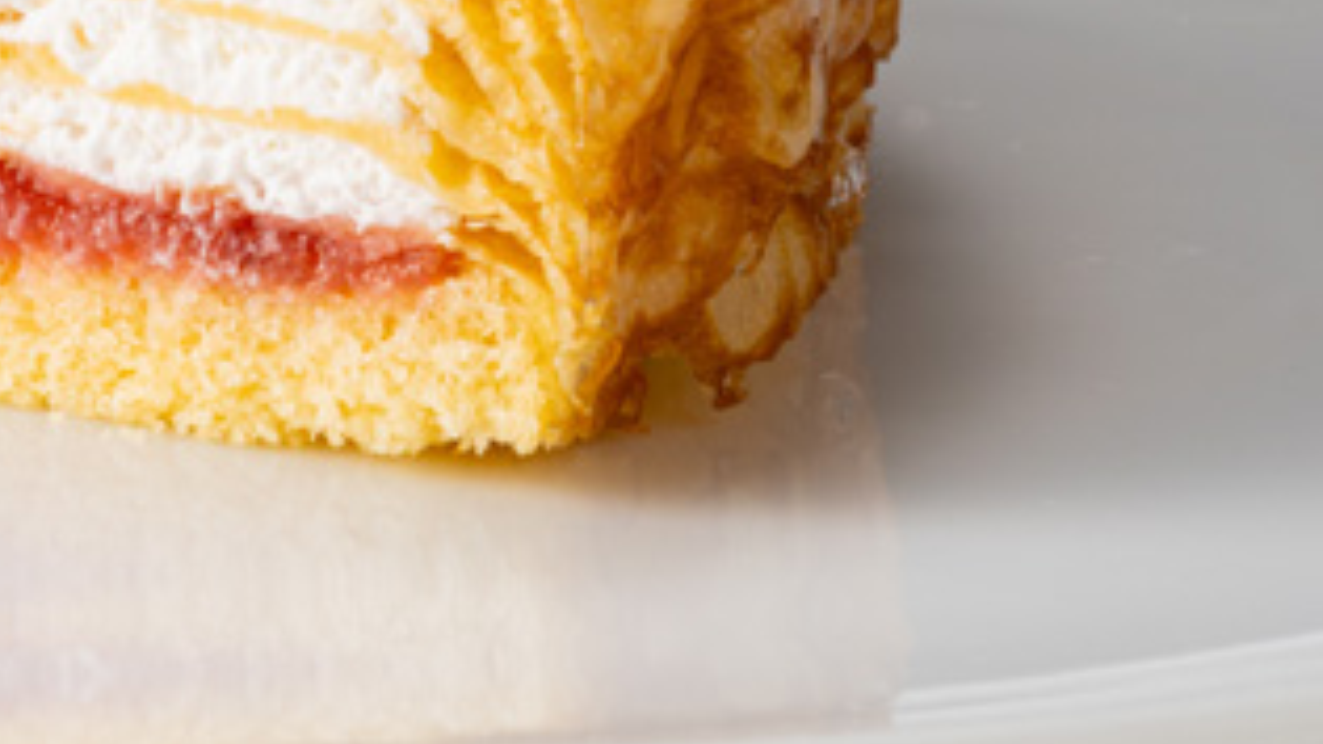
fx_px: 20622
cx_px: -290
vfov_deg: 2.1
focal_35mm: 588
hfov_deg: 3.7
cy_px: -532
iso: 100
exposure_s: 1/125
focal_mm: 138
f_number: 20
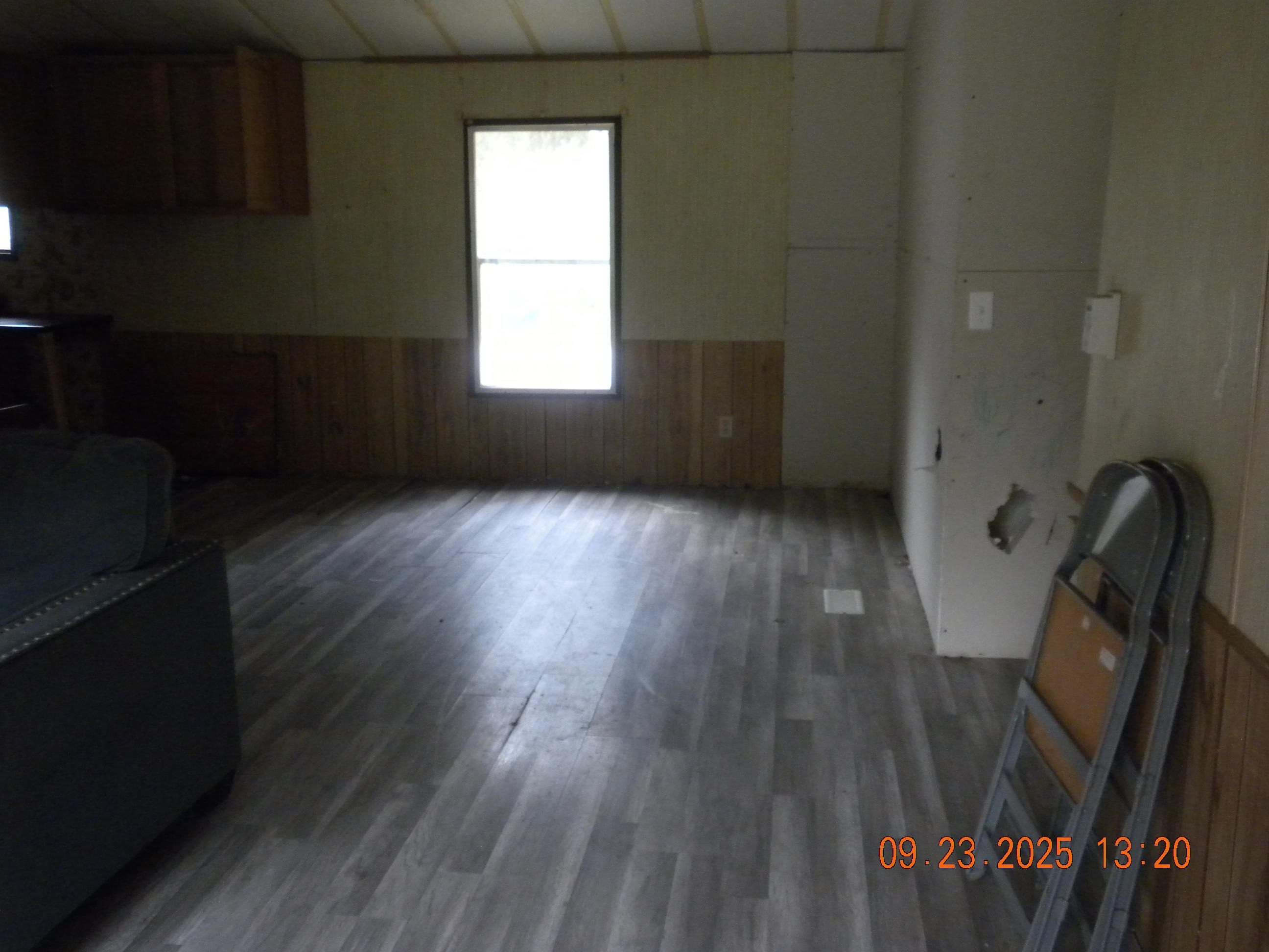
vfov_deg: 38.7
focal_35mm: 37
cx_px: 634
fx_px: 1356
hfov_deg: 50.1
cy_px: 476
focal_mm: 6.6
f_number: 3.5
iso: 400
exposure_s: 1/45.2
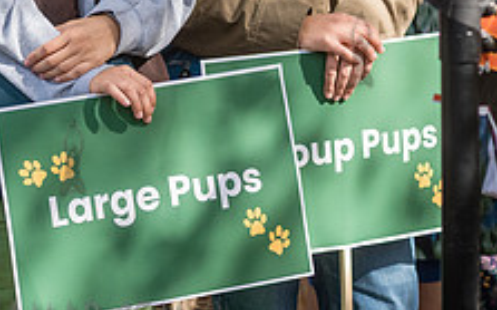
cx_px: 71
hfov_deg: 9.9
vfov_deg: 6.1
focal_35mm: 212
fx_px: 2869
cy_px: -59
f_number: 5
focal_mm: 80
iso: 1000
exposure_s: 1/1250
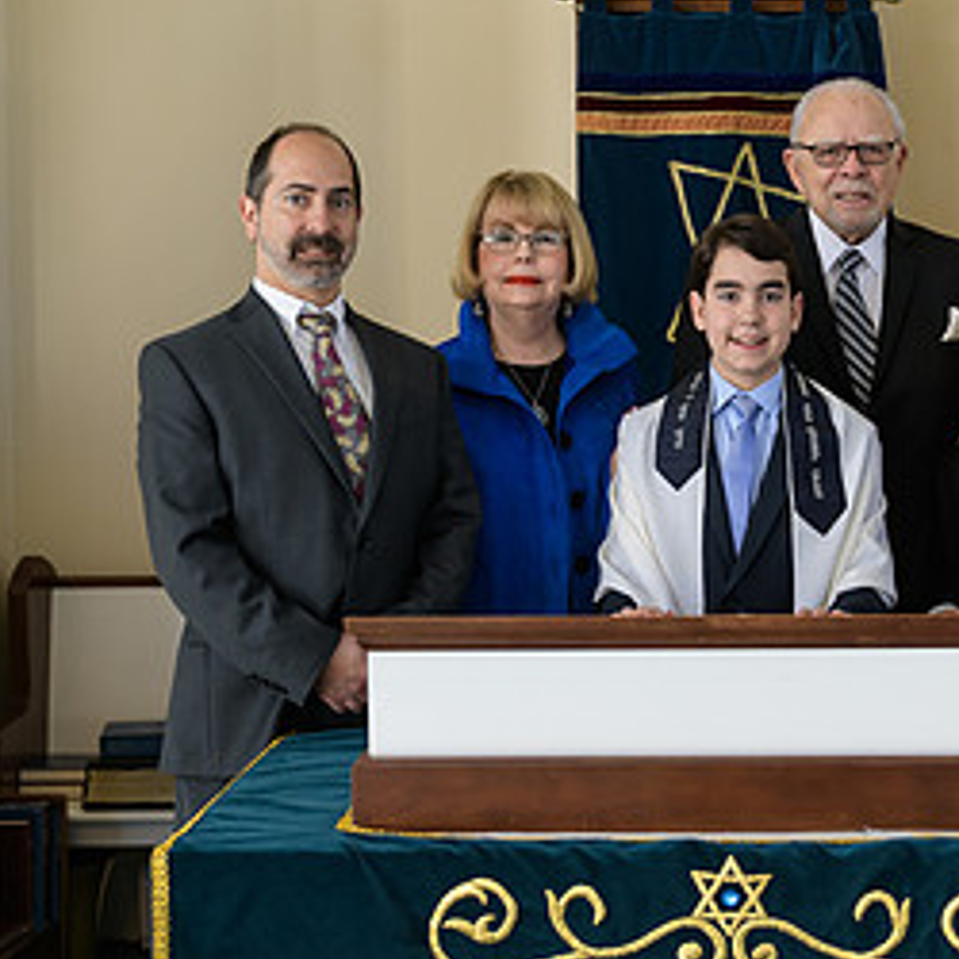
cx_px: 767
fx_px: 2351
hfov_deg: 22.7
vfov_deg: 23.0
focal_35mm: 75
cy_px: 416
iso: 400
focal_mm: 38
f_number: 3.2
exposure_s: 1/125
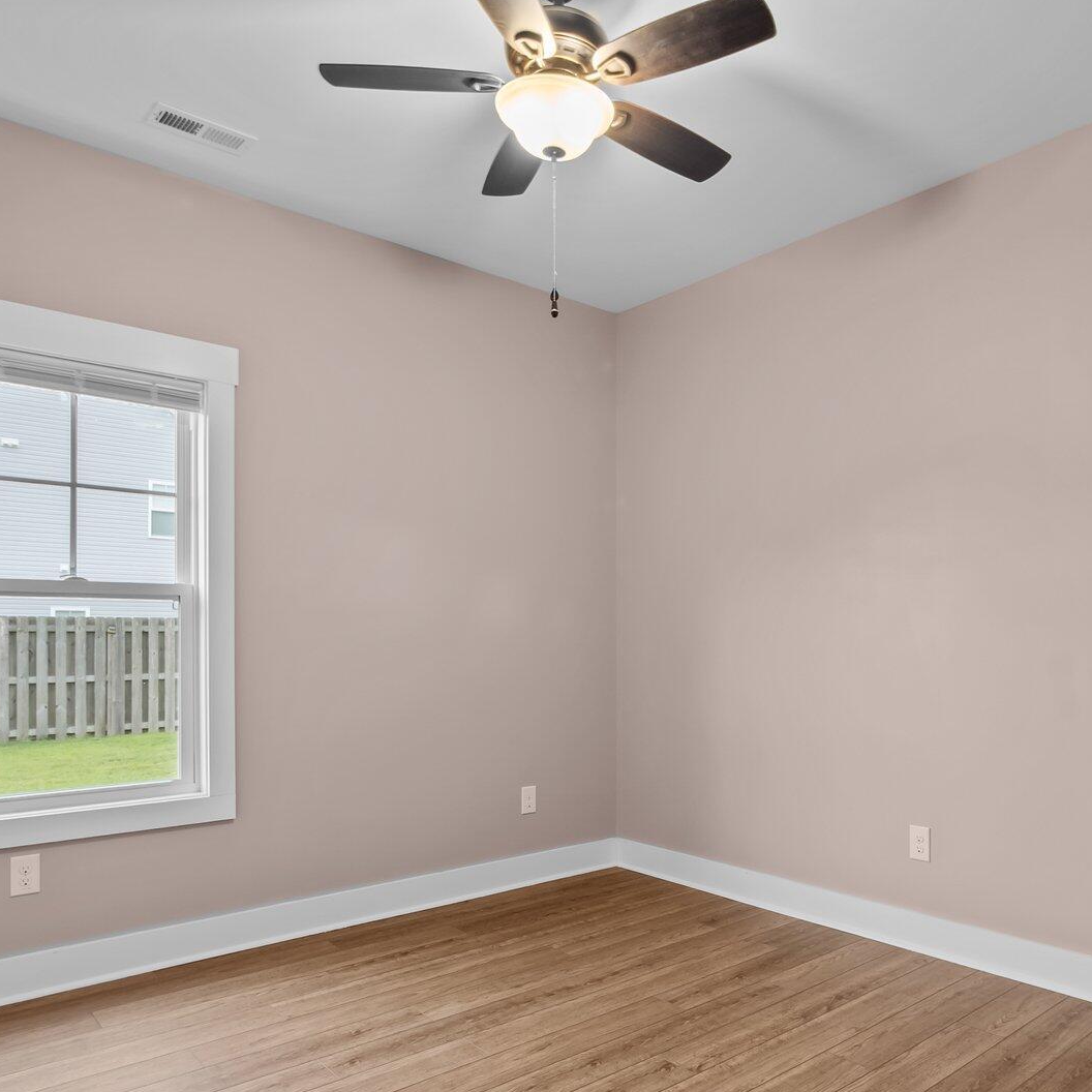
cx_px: 624
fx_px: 857
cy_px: 647
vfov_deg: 64.5
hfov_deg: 64.7
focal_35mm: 24
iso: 200
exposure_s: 1/1.67
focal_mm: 7
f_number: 5.6
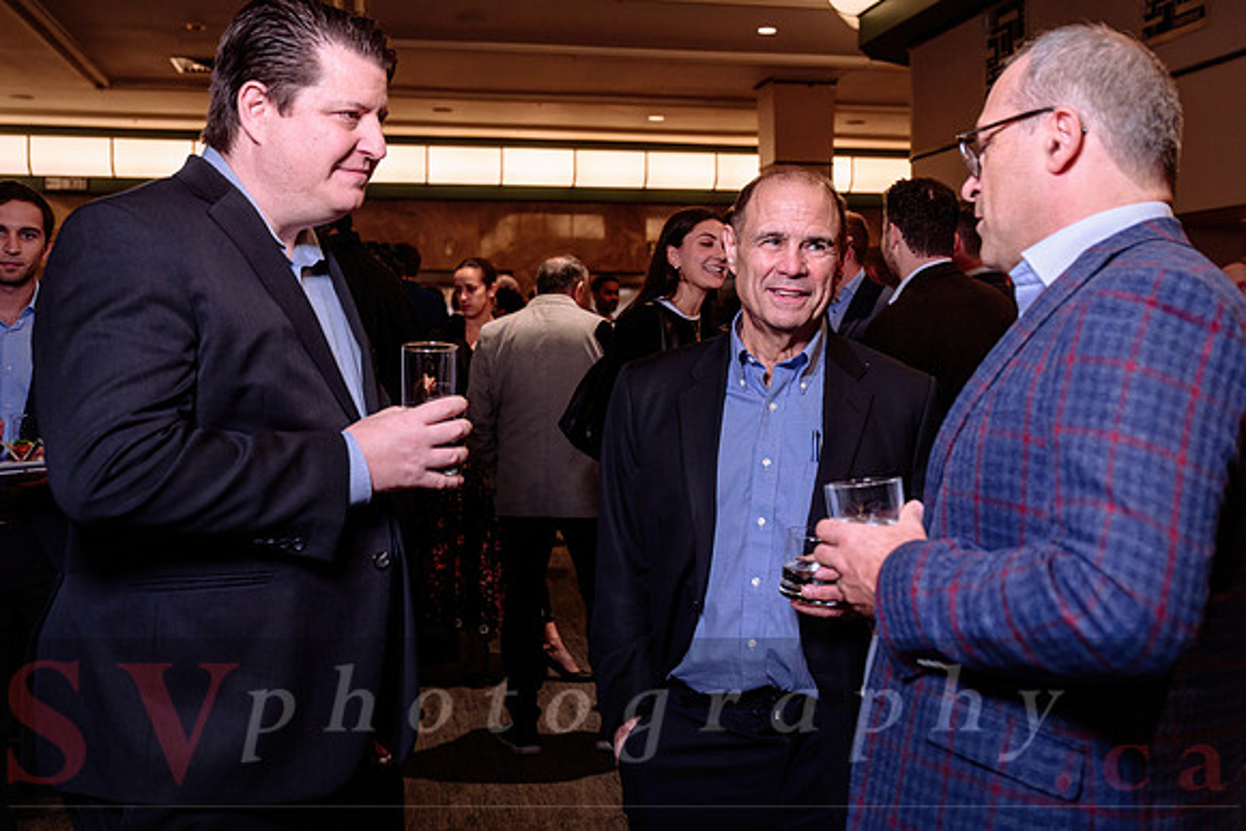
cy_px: 342
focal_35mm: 41
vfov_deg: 32.4
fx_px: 1426
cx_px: 670
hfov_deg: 47.2
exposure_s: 1/80
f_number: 4
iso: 1600
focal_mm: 35
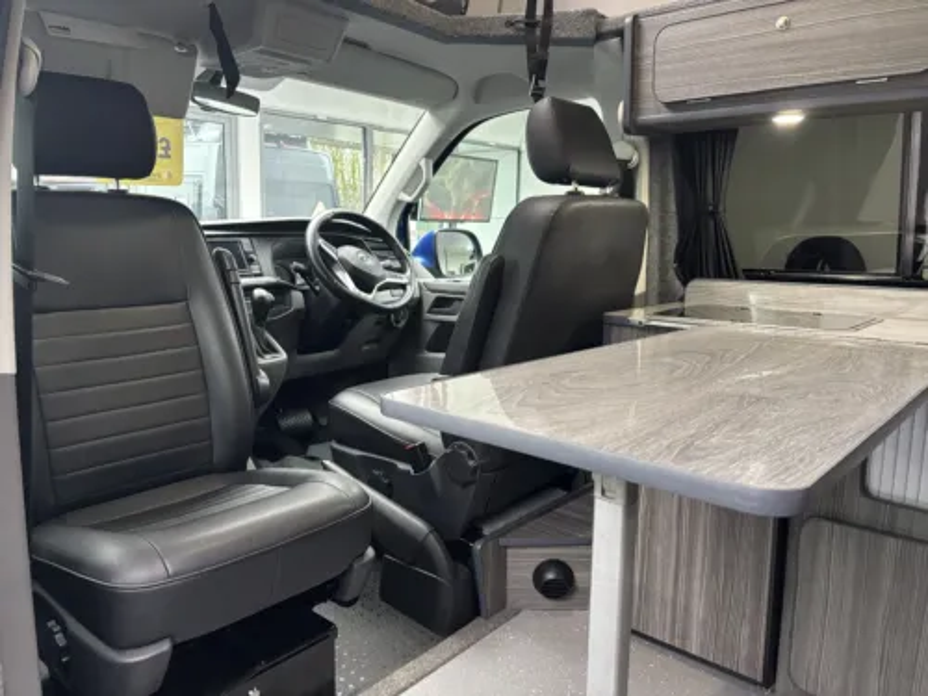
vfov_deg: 53.1
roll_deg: -0.9
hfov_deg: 67.3
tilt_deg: -9.5
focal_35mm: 26
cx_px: 464
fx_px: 697
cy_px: 348
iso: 400
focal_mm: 5.96
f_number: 1.6
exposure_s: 1/50
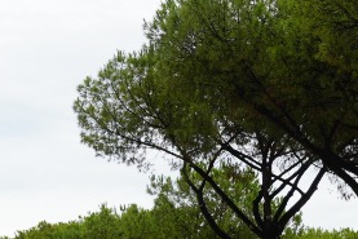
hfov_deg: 11.9
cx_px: 699
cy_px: 412
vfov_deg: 8.5
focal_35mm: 156
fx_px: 1552
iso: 100
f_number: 6.3
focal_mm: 24
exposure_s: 1/100
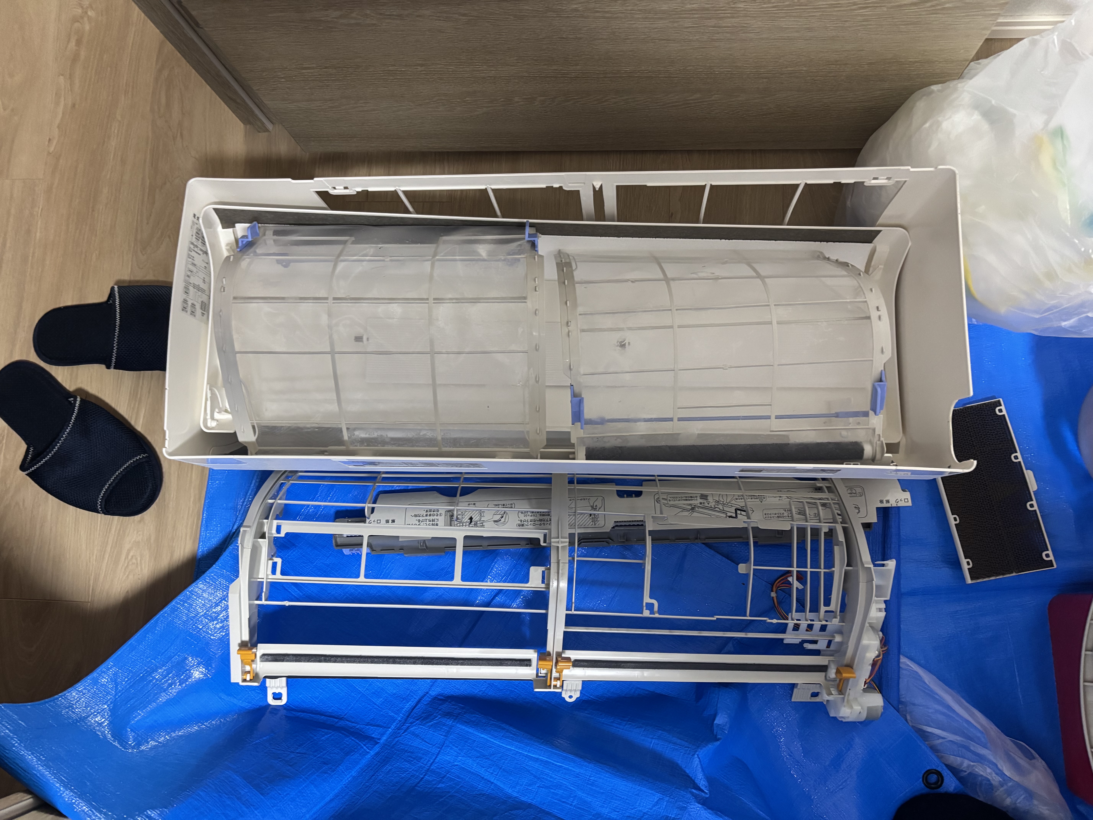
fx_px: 821
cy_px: 410
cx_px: 546
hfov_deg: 67.3
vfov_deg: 53.1
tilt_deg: -78.7
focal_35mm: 26
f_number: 1.6
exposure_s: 1/60
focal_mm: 5.96
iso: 500
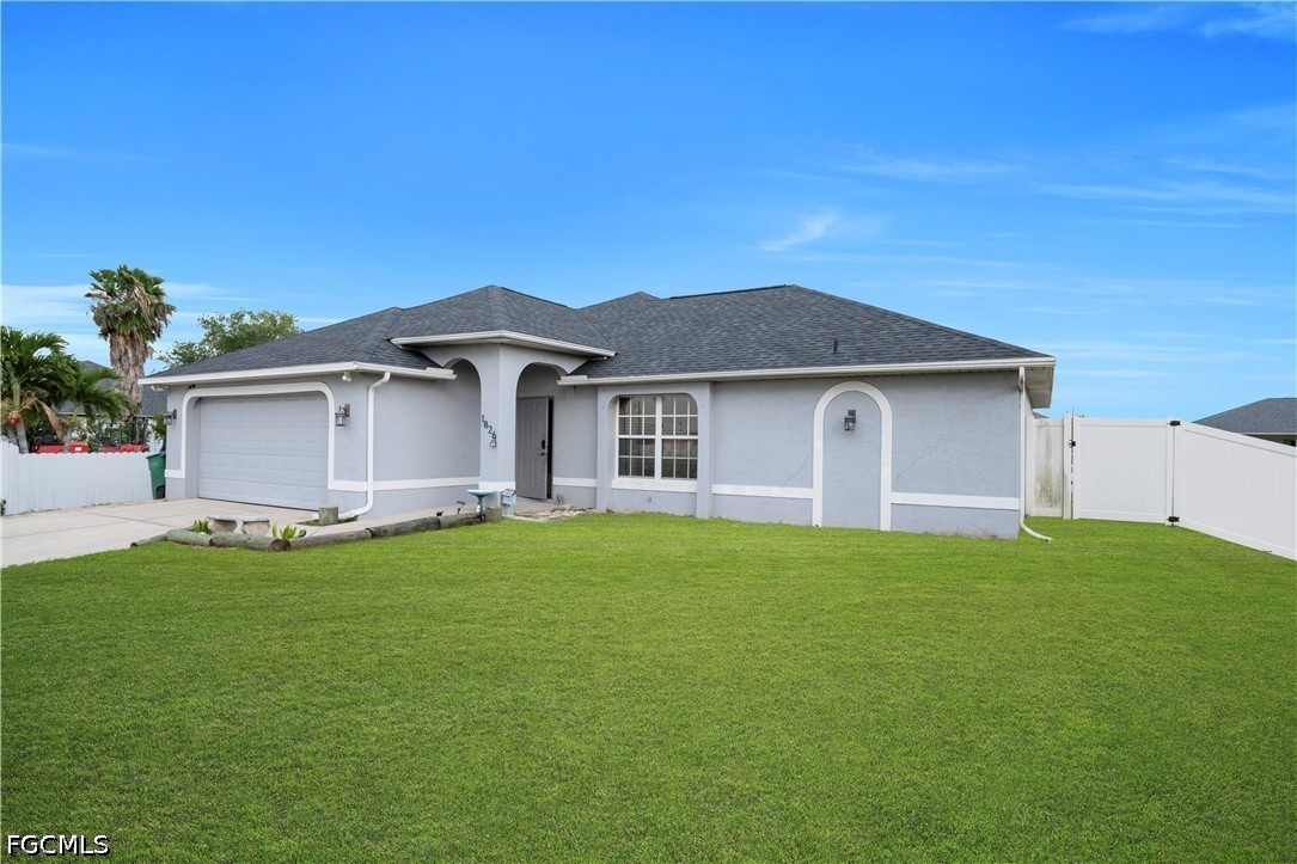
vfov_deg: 67.4
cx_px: 648
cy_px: 432
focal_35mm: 18
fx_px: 648
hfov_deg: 90.0
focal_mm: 12
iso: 100
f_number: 5.6
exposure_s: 1/125
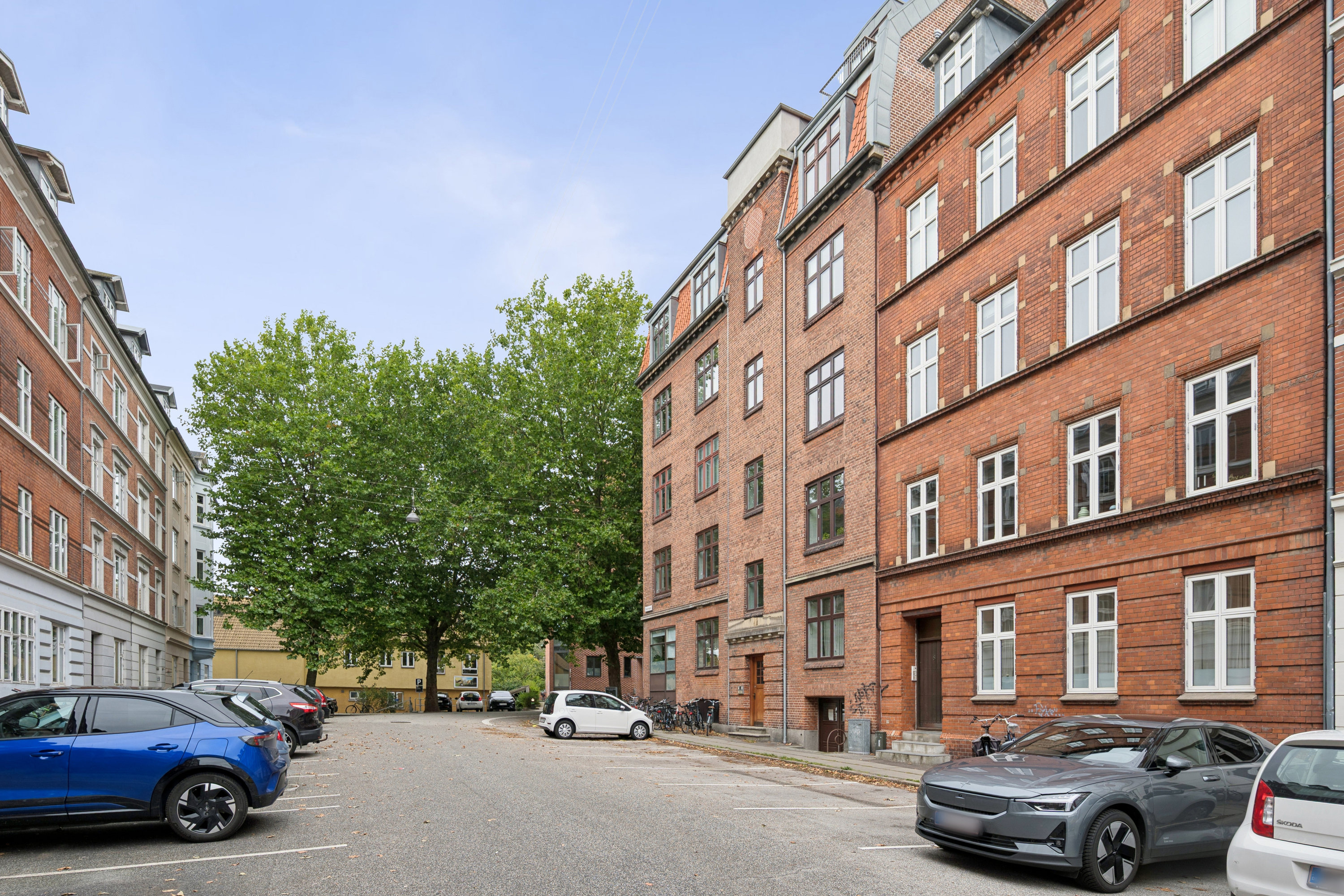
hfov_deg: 91.6
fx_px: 653
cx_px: 672
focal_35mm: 18
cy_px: 448
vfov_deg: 68.9
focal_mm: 17.5
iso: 140
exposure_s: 1/125
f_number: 6.3
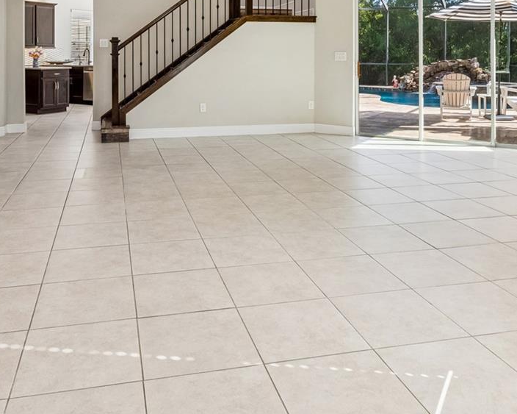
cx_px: 228
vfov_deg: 42.6
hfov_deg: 55.5
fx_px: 490
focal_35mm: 32
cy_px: 54
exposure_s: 1/25
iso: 100
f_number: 7.1
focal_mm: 10
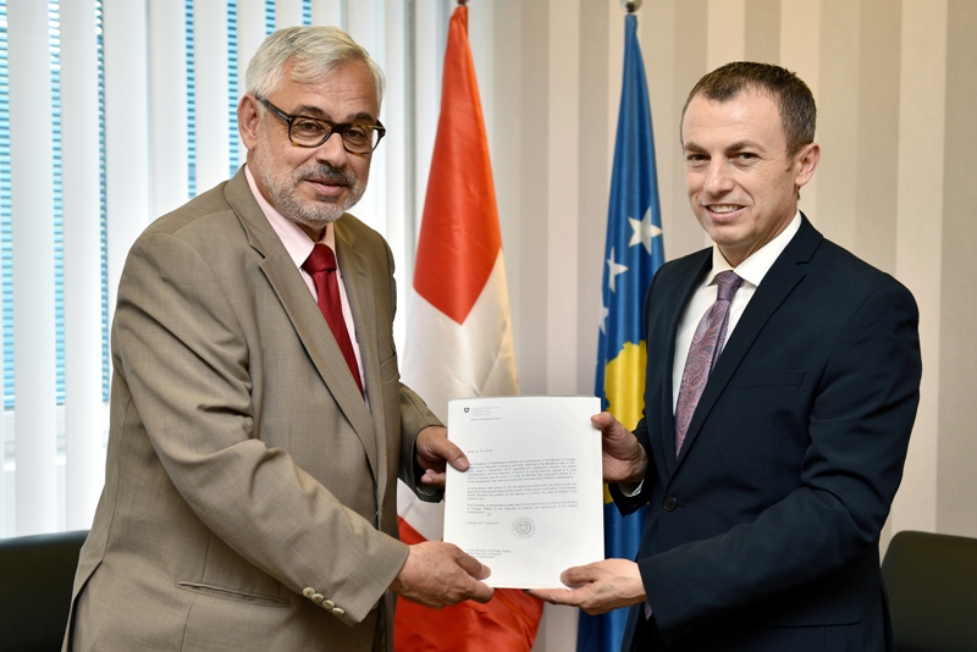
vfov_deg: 29.9
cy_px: 326
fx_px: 1222
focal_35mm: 45
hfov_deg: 43.6
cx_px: 488
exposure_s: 1/125
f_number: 3.5
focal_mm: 45
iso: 320
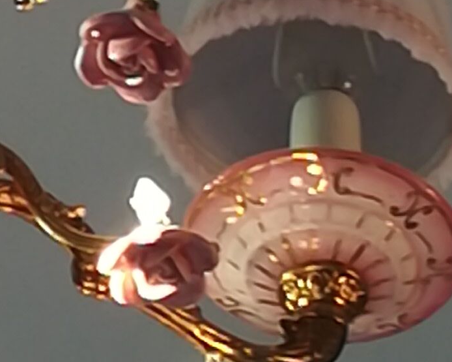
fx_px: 4628
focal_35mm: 346
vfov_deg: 4.4
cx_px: -180
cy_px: -165
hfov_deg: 5.5
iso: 250
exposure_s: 1/33.3
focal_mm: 3.83
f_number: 2.2
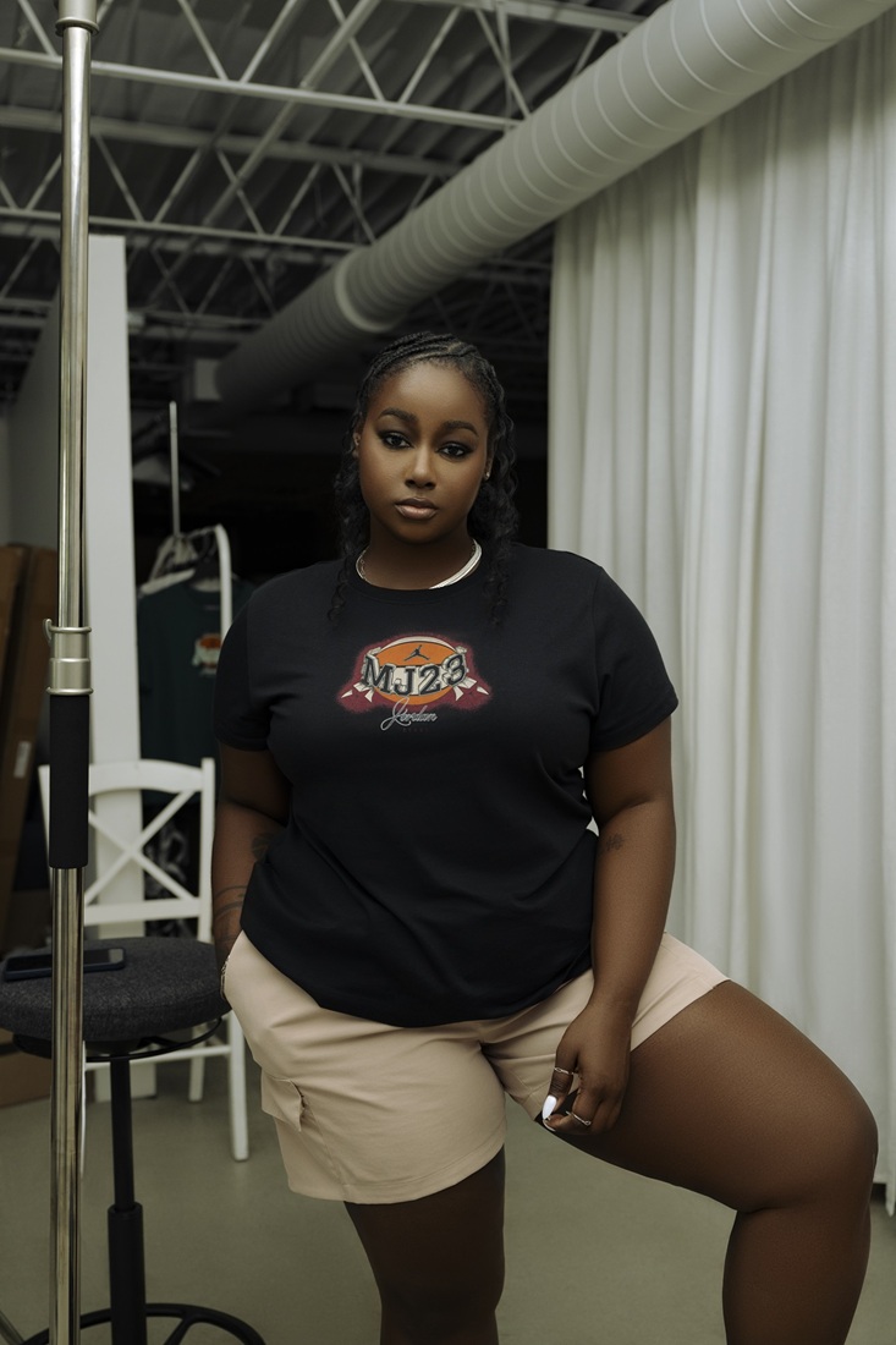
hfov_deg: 35.0
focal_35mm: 38
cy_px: 672
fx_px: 1419
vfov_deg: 50.7
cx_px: 448
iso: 500
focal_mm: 38
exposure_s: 1/160
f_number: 4
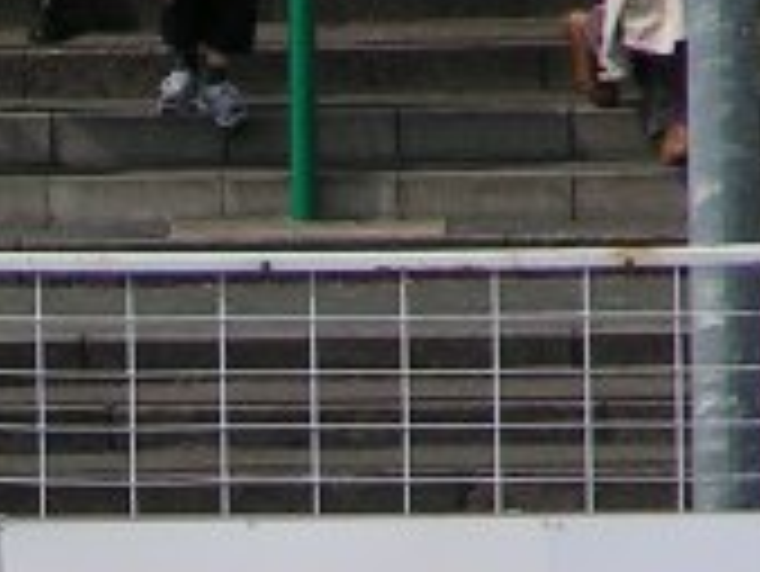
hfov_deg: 1.1
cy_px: 703
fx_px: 39416
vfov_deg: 0.8
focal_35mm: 1794
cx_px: -292
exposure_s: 1/800
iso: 50
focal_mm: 58
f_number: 5
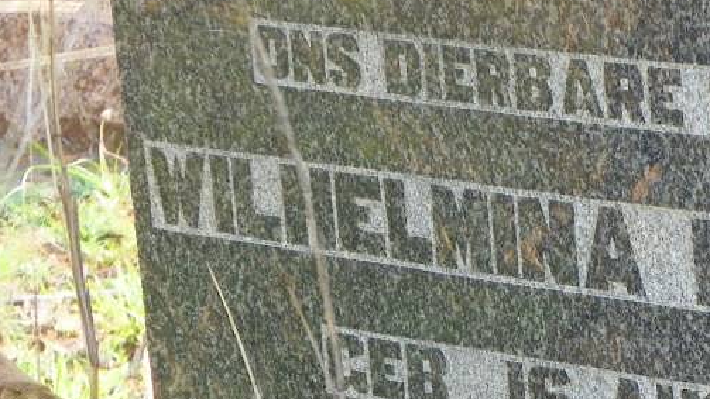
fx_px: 4406
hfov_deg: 9.2
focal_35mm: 234
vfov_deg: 5.2
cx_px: 683
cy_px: 523
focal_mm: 16
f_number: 4
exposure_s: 1/60
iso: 80
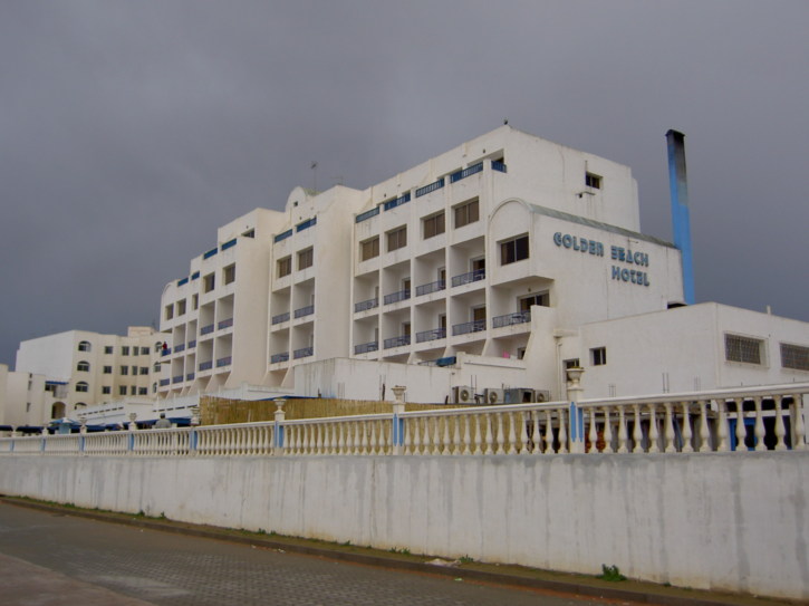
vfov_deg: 41.8
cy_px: 303
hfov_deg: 54.0
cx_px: 404
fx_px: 794
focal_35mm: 34
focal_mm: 5.6
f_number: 2.8
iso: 50
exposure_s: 1/200
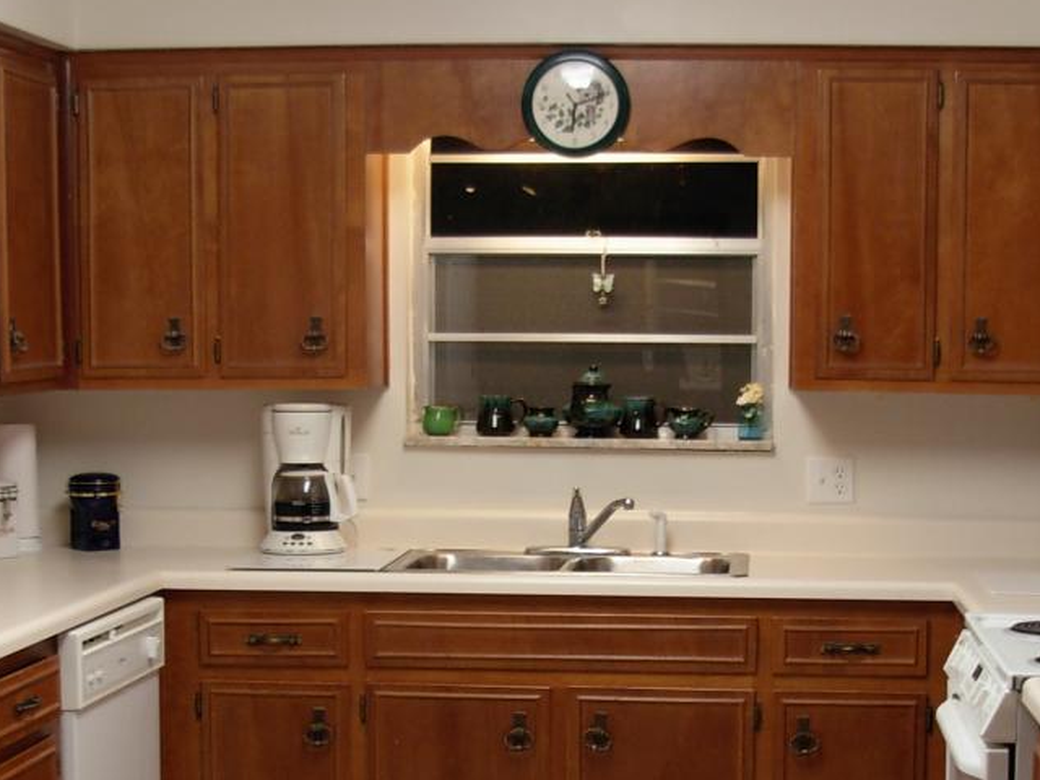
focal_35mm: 76
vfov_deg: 19.1
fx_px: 2283
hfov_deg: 25.7
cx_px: 510
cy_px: 655
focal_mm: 6.3
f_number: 2.9
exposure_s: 1/7.3
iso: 79
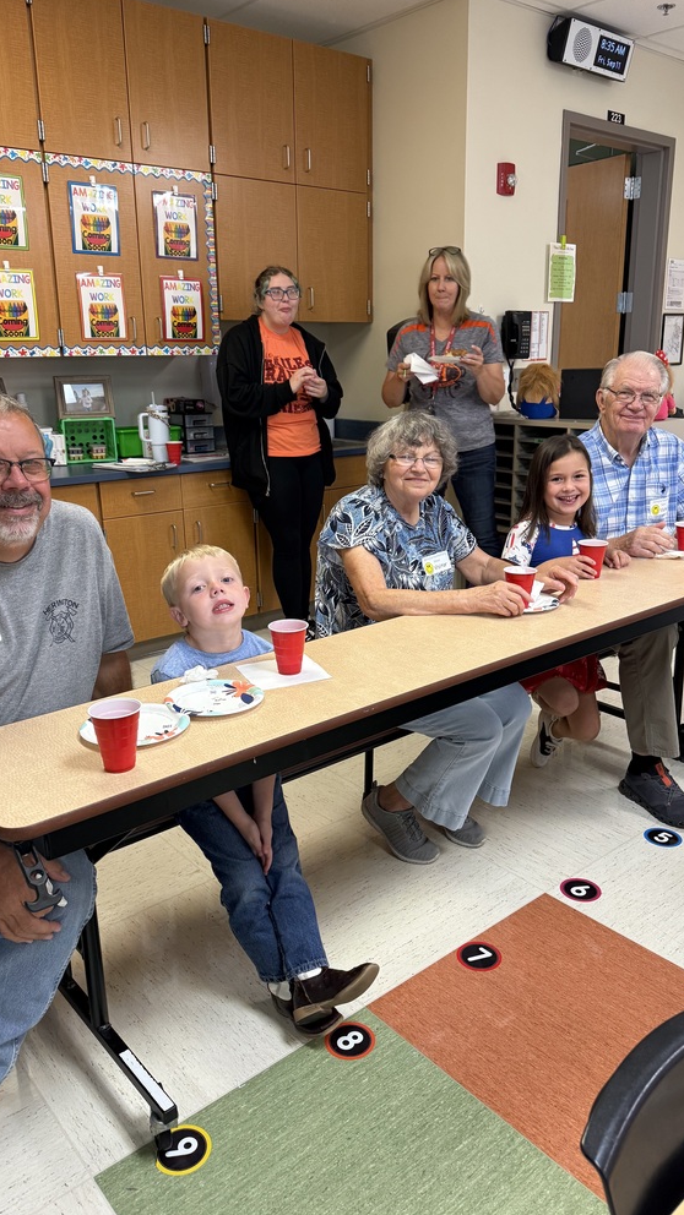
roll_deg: +0.0
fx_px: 871
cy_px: 599
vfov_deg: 69.9
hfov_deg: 42.9
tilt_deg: -15.4
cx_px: 347
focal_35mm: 27
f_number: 1.78
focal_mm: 6.76
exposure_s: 1/60
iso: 200
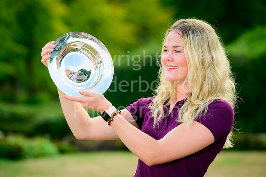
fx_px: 1109
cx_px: 133
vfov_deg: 9.2
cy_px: 88
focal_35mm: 150
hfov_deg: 13.7
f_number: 4
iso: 160
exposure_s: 1/200
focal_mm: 150
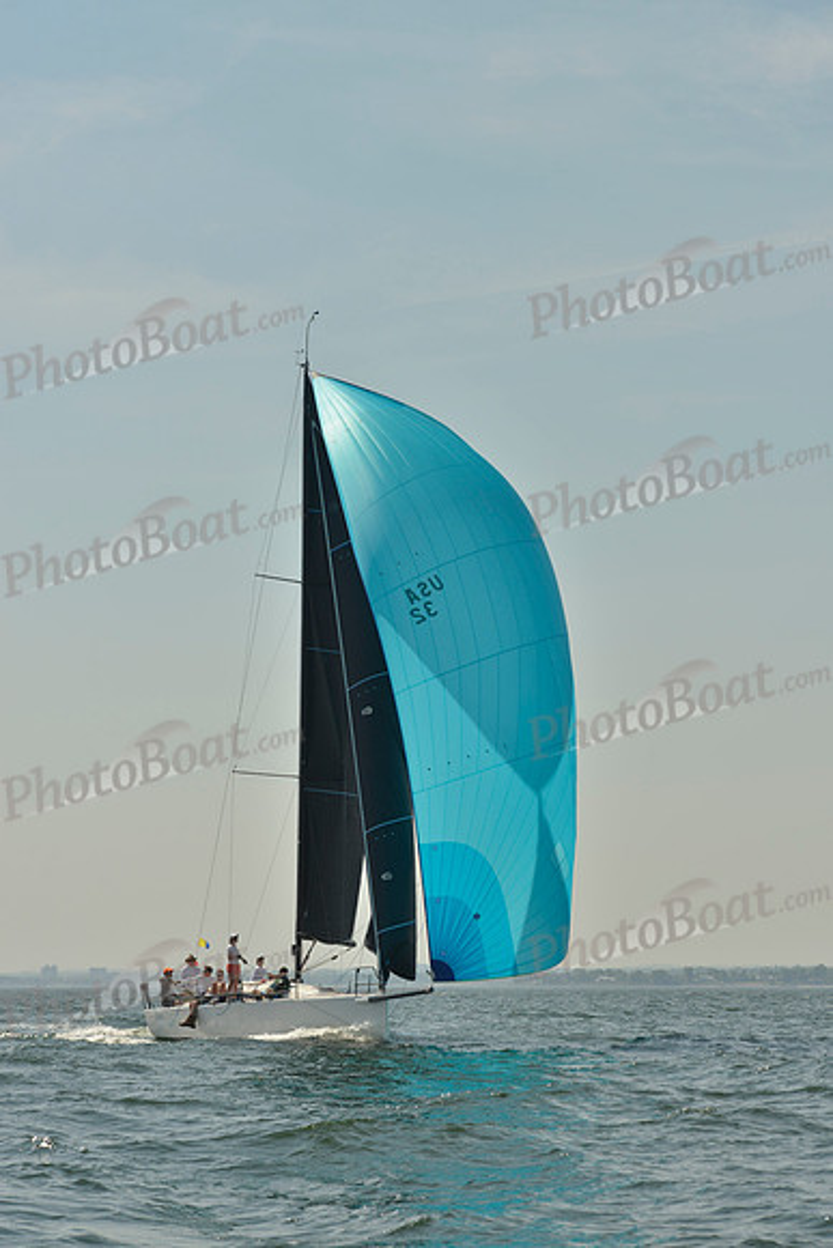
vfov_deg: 22.6
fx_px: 3122
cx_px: 416
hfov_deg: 15.2
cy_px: 624
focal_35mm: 90
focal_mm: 90
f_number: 8
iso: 200
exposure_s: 1/1250
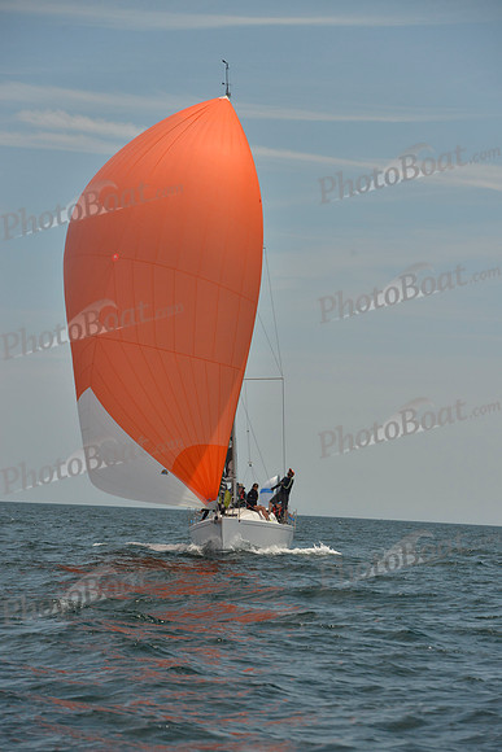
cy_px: 376
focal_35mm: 135
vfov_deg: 15.2
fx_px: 2822
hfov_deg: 10.2
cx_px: 251
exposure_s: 1/800
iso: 400
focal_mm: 135
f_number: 8
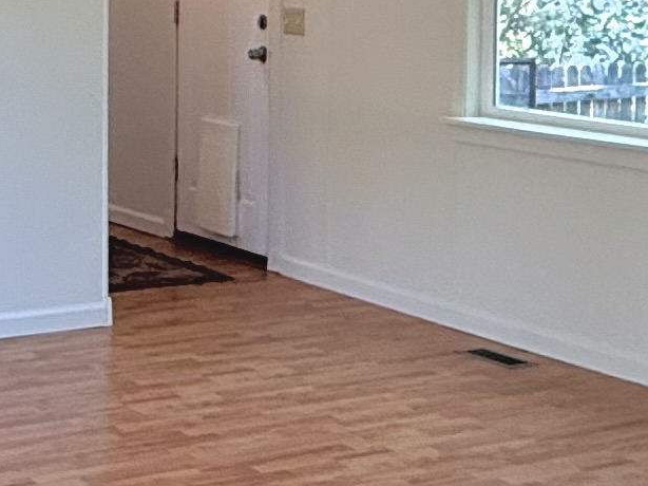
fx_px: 1722
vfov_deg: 15.9
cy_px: 73
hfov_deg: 21.2
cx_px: 202
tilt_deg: -3.9
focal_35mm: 92
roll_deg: -0.5
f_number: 2.2
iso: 125
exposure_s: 1/120
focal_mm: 2.22
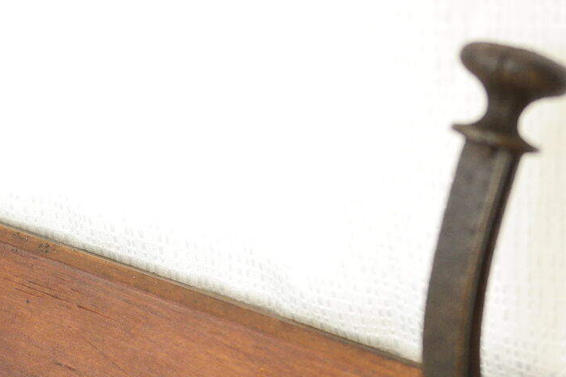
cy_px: 270
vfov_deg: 13.1
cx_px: 97
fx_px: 1635
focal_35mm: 104
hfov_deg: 19.4
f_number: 6.3
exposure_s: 1/30
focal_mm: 28
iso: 800
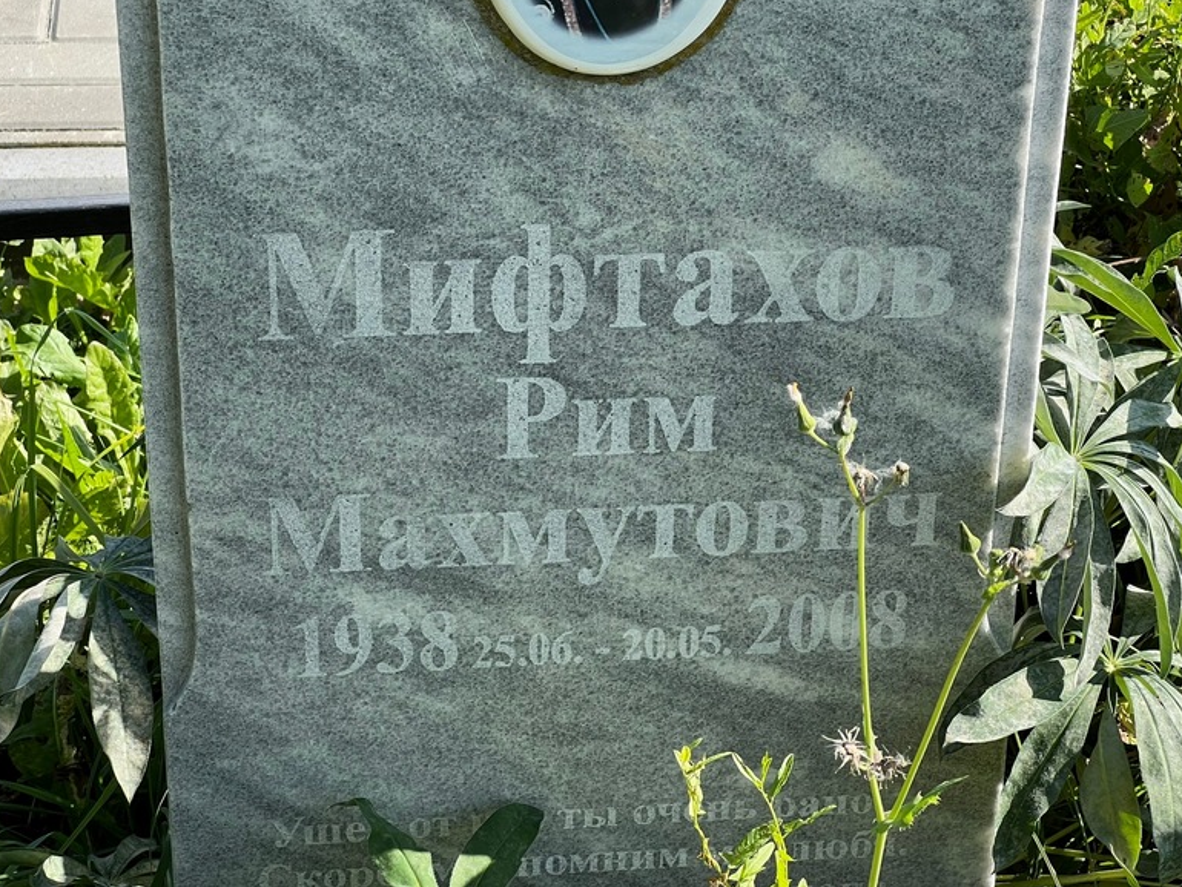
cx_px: 597
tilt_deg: -32.4
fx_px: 2733
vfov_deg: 18.4
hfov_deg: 24.4
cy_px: 430
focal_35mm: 80
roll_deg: -1.8
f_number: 2.8
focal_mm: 9
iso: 25
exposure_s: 1/210
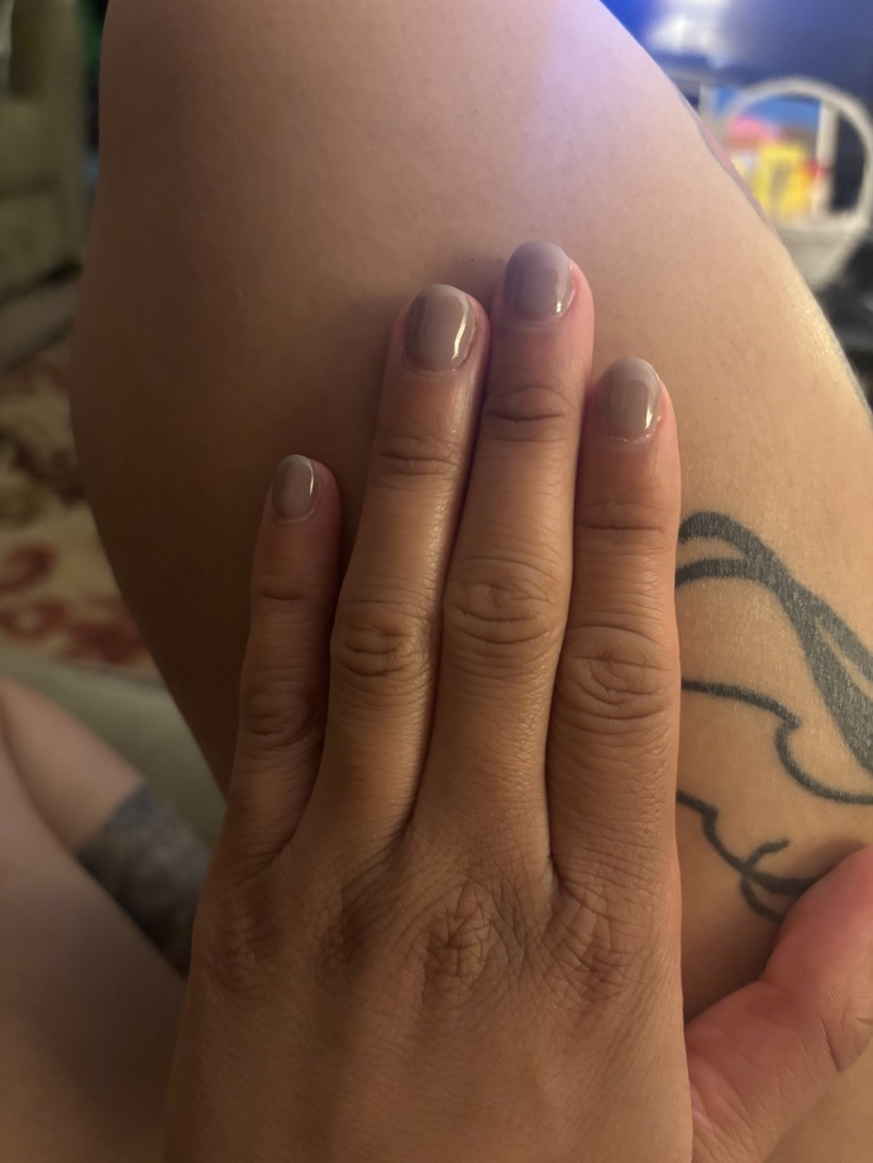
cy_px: 582
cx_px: 436
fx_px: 874
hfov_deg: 53.1
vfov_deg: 67.3
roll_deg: -7.4
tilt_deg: -31.1
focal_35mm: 26
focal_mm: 5.96
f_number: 1.6
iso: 640
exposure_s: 1/30
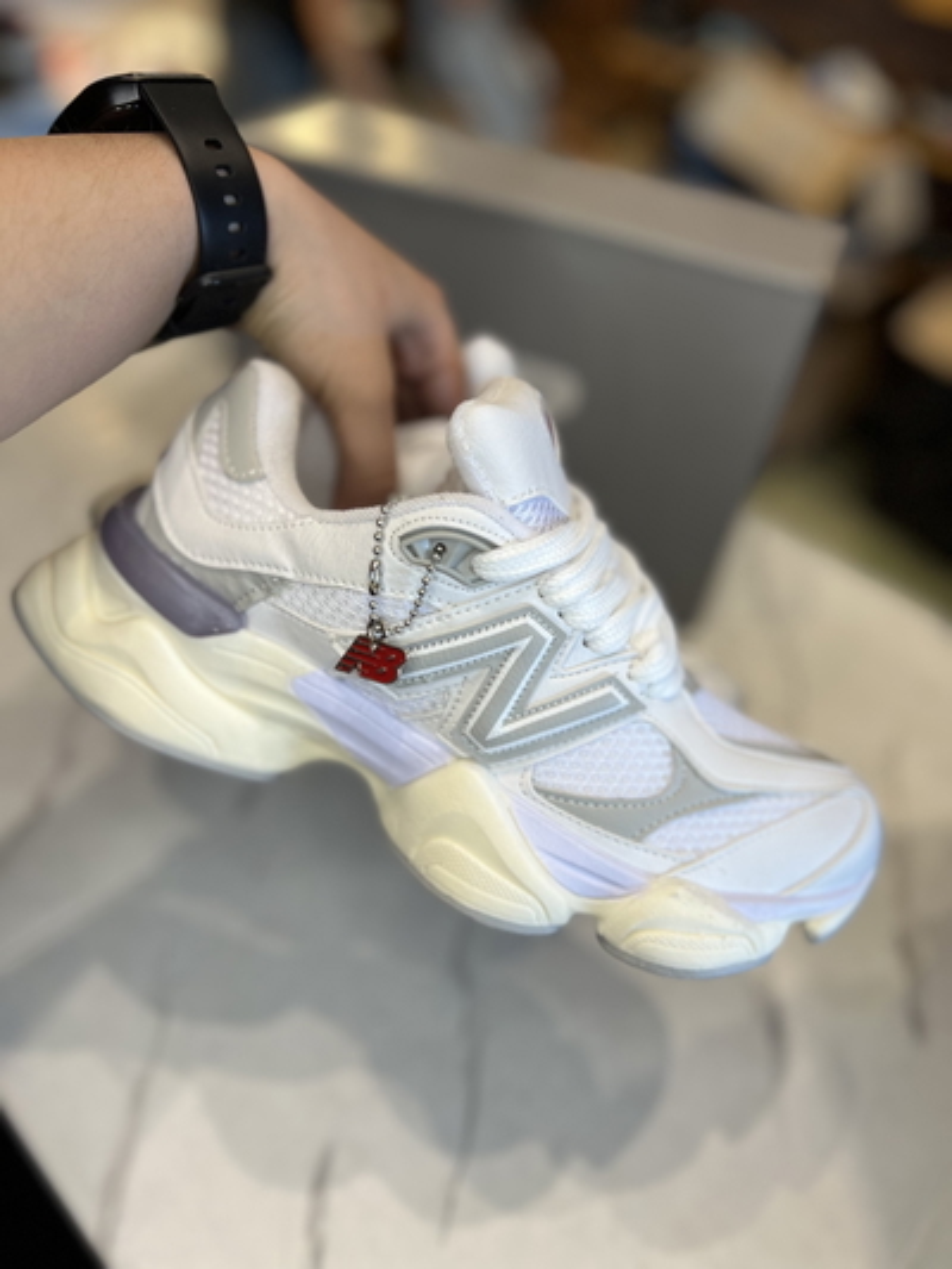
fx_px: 953
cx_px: 476
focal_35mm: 26
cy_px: 634
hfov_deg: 53.1
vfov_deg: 67.3
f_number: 1.5
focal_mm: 5.7
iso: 50
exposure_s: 1/100
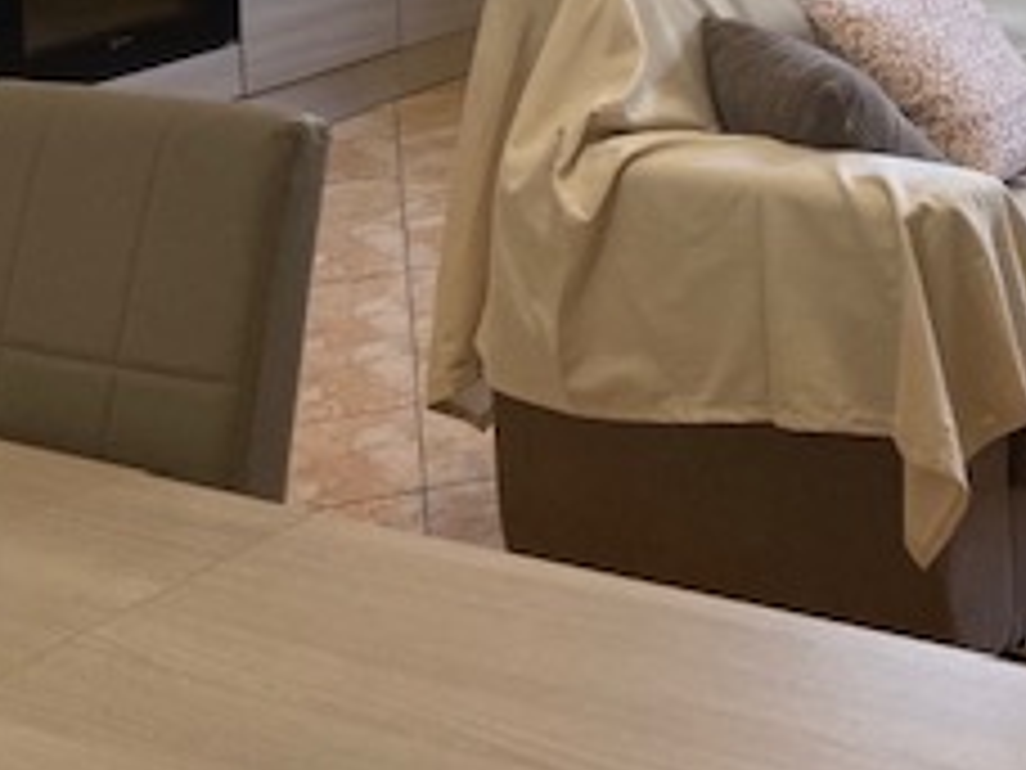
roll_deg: +1.4
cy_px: -257
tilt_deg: -5.9
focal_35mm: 73
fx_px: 2164
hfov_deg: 23.5
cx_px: 1341
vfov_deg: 18.6
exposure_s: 1/100
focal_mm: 4.25
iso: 100
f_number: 1.8
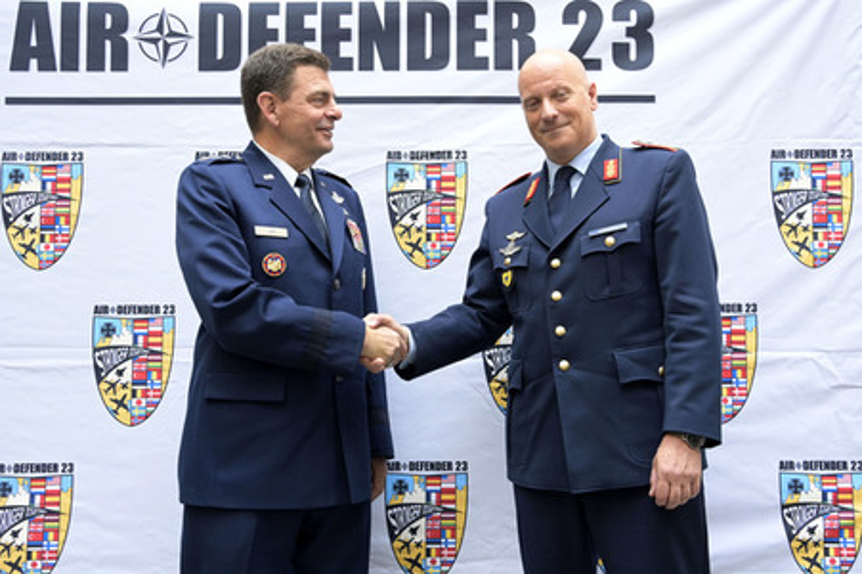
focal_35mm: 38
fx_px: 909
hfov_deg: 50.7
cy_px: 287
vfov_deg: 35.0
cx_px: 431
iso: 5000
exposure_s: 1/400
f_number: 5.6
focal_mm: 38
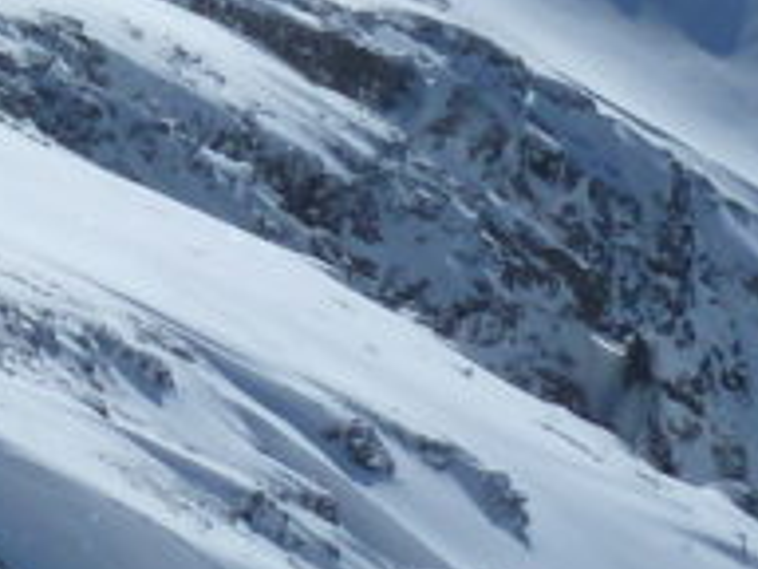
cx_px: -565
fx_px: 3416
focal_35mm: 156
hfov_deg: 11.8
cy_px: -537
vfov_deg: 9.0
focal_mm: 4.1
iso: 80
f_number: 6.3
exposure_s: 1/800
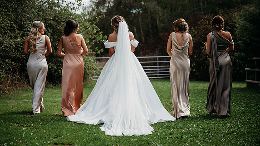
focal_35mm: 77
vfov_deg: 15.7
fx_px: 531
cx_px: 132
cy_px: 61
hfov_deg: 27.5
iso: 100
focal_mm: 70
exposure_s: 1/2000
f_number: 2.8
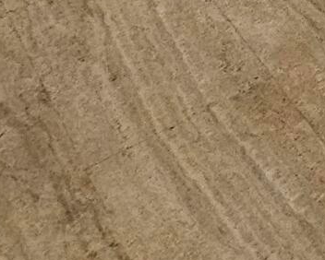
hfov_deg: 11.9
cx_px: 903
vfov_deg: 9.9
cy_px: -563
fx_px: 1039
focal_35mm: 108
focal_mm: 2.2
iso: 250
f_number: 2.2
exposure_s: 1/60
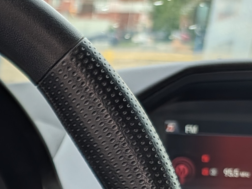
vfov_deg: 14.2
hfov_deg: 17.5
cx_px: -172
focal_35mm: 95
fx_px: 692
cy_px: 313
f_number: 1.68
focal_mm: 6.9
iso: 22
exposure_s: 1/243
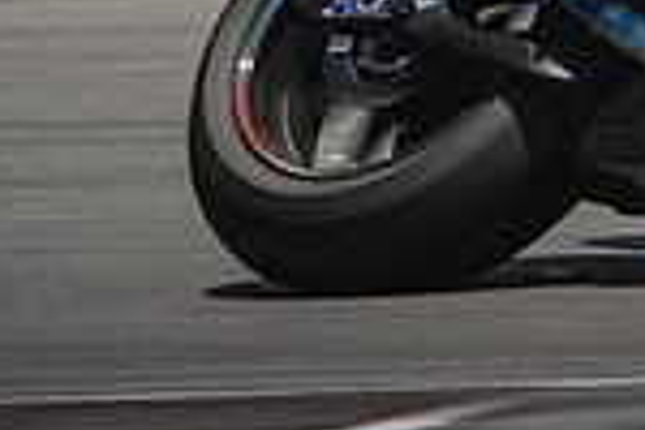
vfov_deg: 1.2
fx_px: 20764
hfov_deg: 1.8
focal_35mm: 1159
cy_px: -393
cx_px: 916
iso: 125
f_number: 9
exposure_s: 1/200
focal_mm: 200
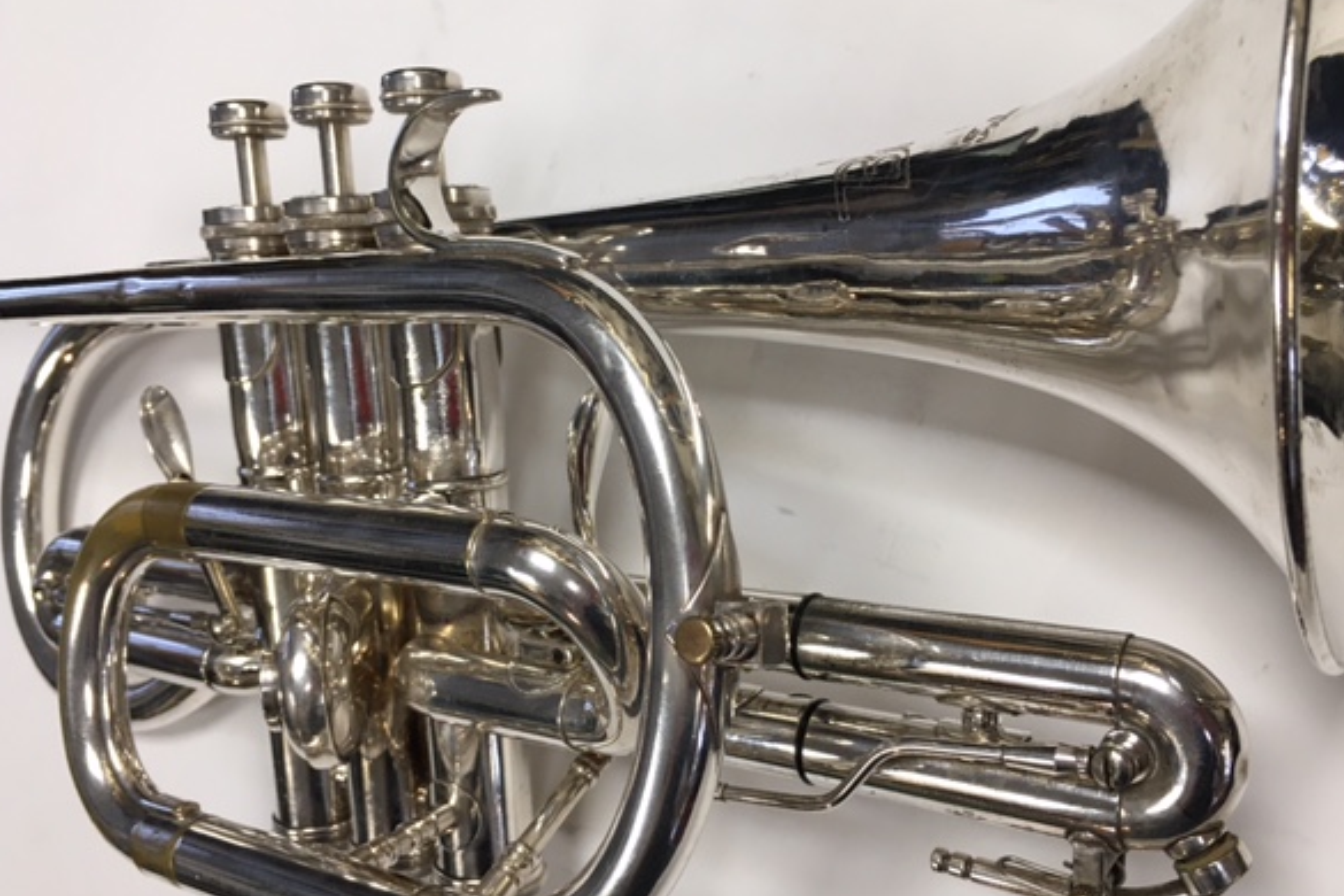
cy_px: 466
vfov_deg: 40.0
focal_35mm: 33
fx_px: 1232
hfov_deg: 57.2
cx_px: 692
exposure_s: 1/33
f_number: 2.2
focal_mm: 4.15
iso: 50
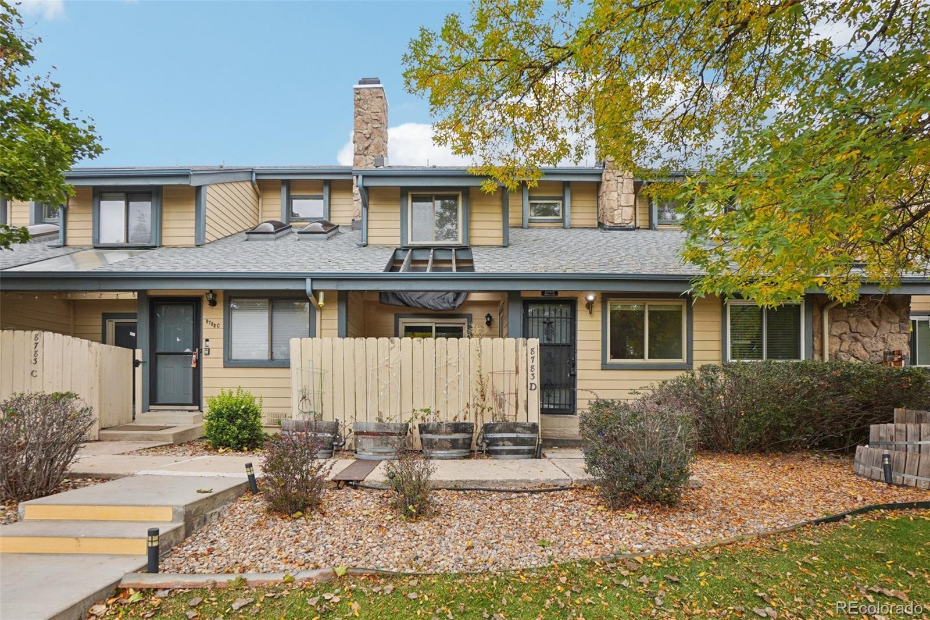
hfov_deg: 96.7
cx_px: 465
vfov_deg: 73.7
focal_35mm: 16
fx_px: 413
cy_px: 310
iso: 100
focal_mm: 11
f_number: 8
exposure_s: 1/80
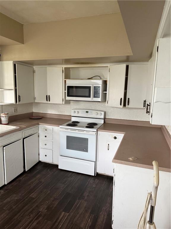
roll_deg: -0.9
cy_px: 114
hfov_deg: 56.8
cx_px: 86
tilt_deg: -3.0
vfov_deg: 71.6
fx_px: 158
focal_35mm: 24
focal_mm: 6.76
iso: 250
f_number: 1.78
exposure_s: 1/60
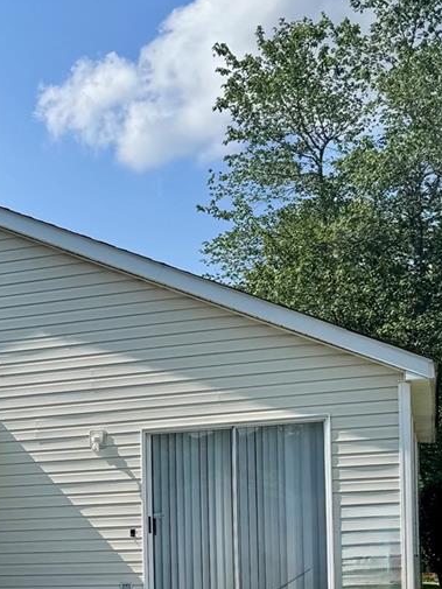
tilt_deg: +0.2
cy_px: 573
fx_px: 1242
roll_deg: +2.9
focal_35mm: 73
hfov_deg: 18.2
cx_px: -199
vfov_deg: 25.5
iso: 80
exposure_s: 1/4049
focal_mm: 6.76
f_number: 1.78
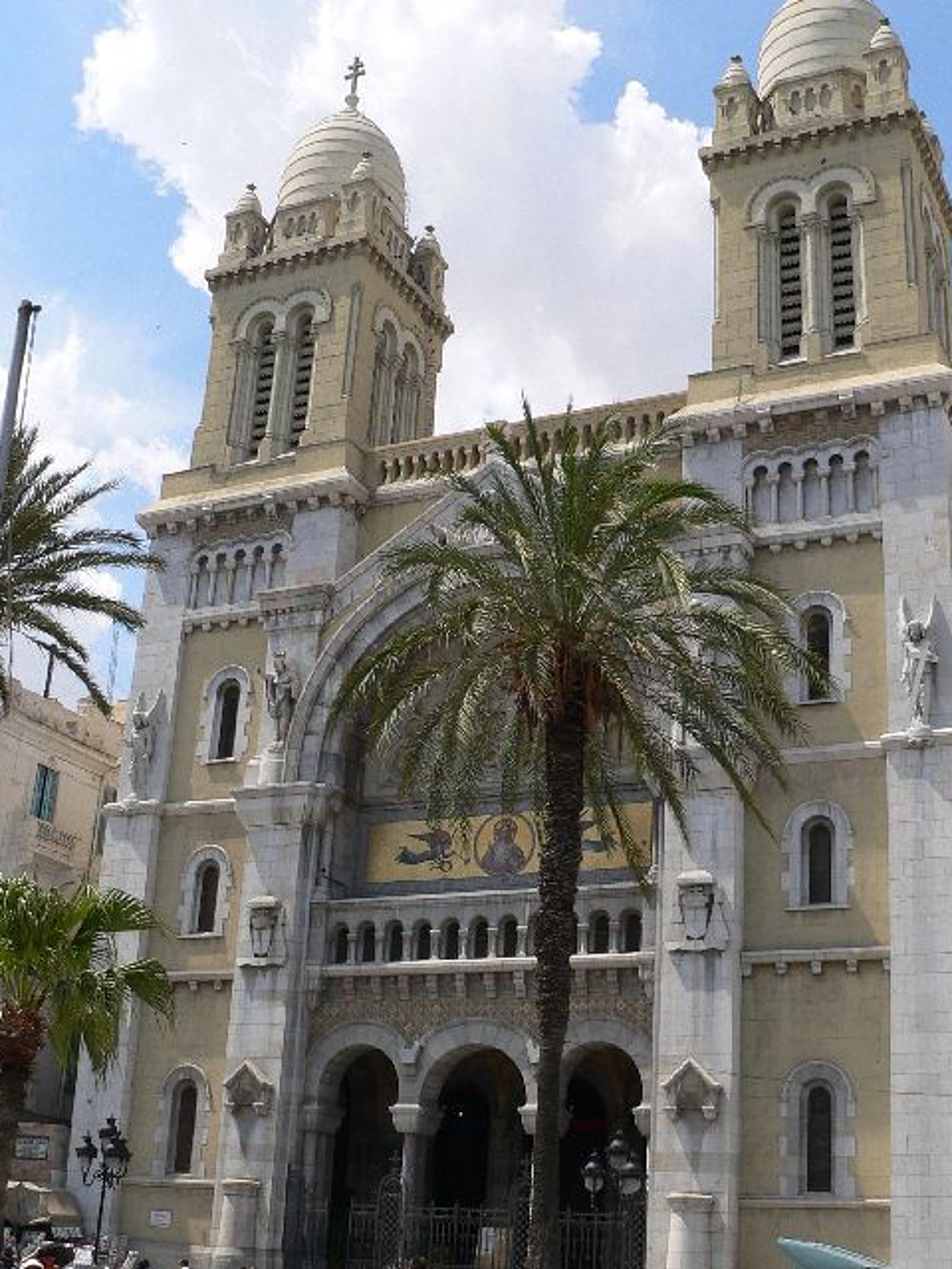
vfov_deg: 42.1
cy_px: 672
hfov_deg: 32.2
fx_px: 1650
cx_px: 504
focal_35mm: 45
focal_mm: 6
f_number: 5.2
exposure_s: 1/500
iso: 80
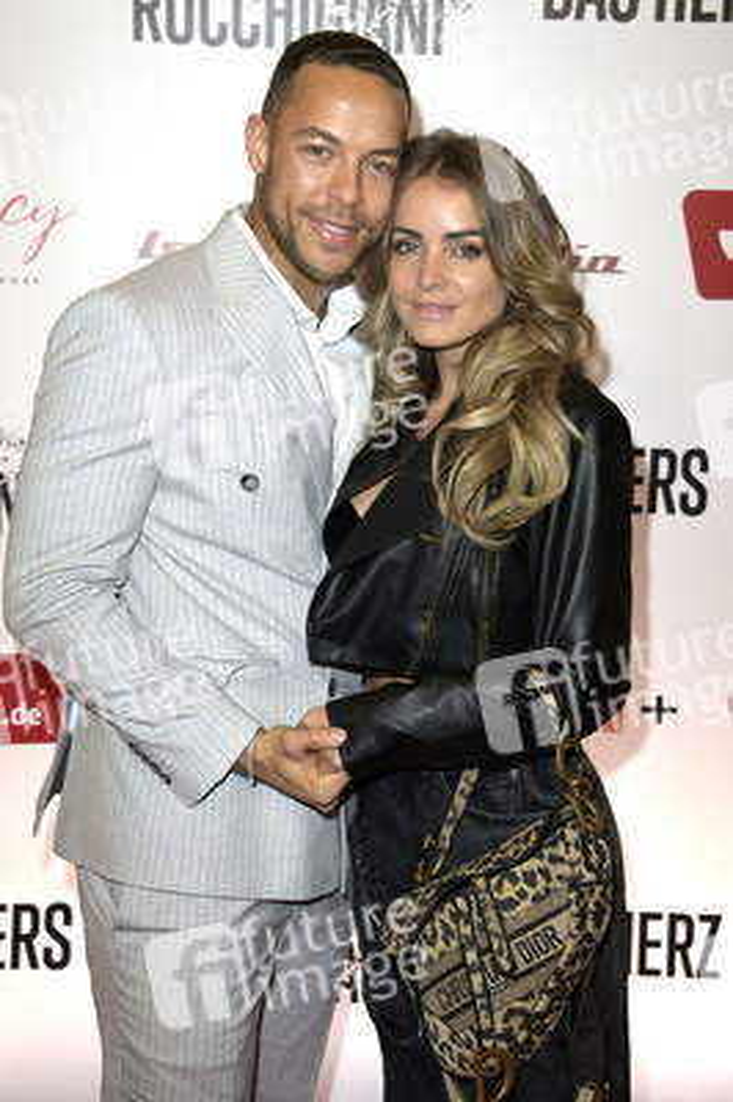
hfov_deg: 24.2
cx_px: 366
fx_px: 1713
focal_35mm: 56
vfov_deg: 35.7
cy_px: 551
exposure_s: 1/250
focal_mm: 56
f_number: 5.6
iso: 500
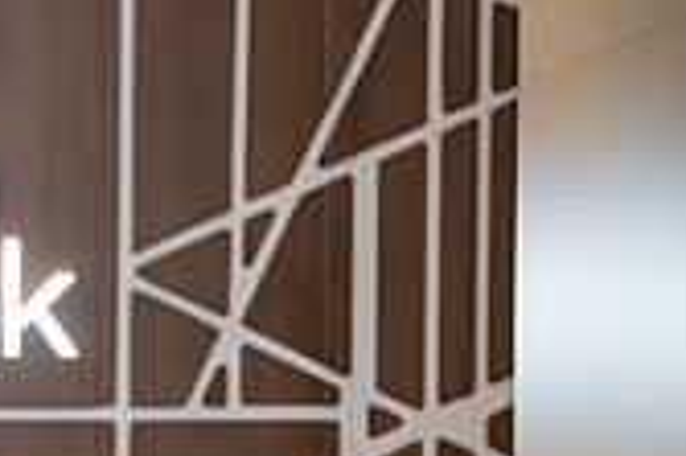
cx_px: -472
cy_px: 750
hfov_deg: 9.6
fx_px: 3922
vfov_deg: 6.5
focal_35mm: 206
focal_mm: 55
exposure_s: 1/160
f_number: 3.2
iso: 400
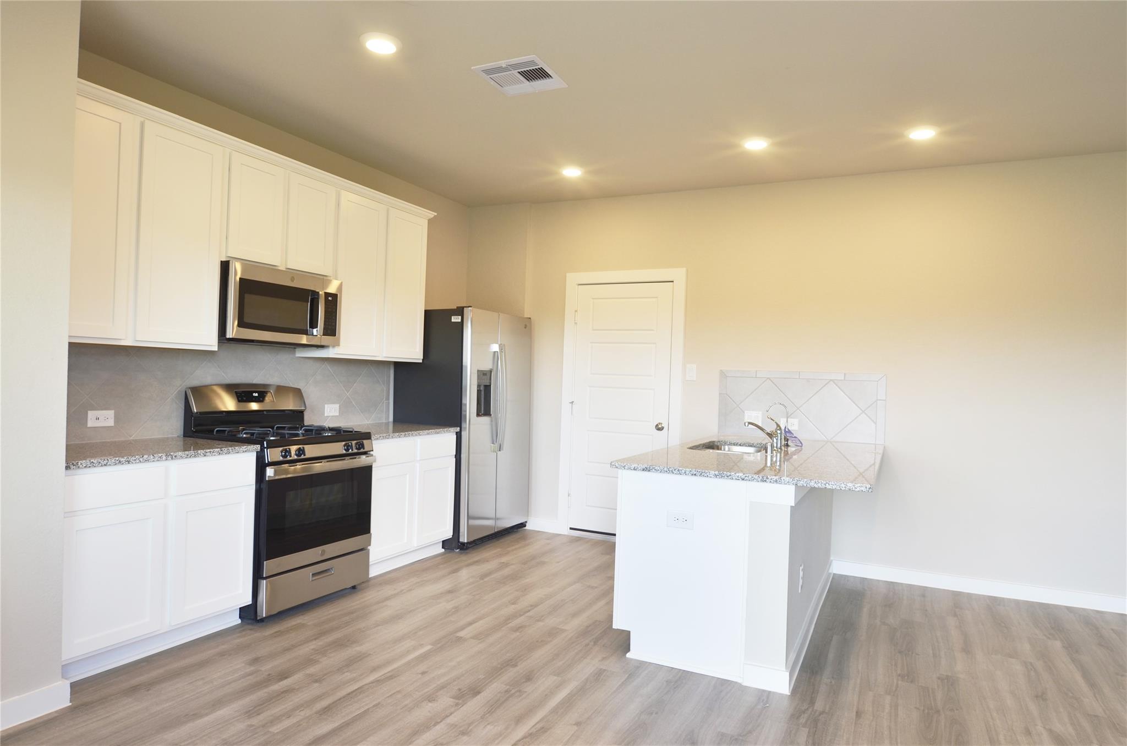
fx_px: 656
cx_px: 564
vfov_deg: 59.3
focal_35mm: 21
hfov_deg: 81.3
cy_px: 373
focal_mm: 14
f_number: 3.2
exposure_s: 1/40
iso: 100
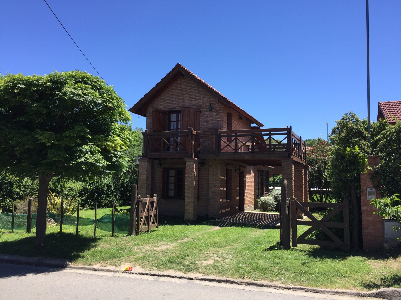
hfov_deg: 61.7
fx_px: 336
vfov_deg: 48.2
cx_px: 200
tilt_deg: +7.2
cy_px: 150
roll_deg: -1.7
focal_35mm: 29
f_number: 2.2
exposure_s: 1/942
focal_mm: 4.15
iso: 32
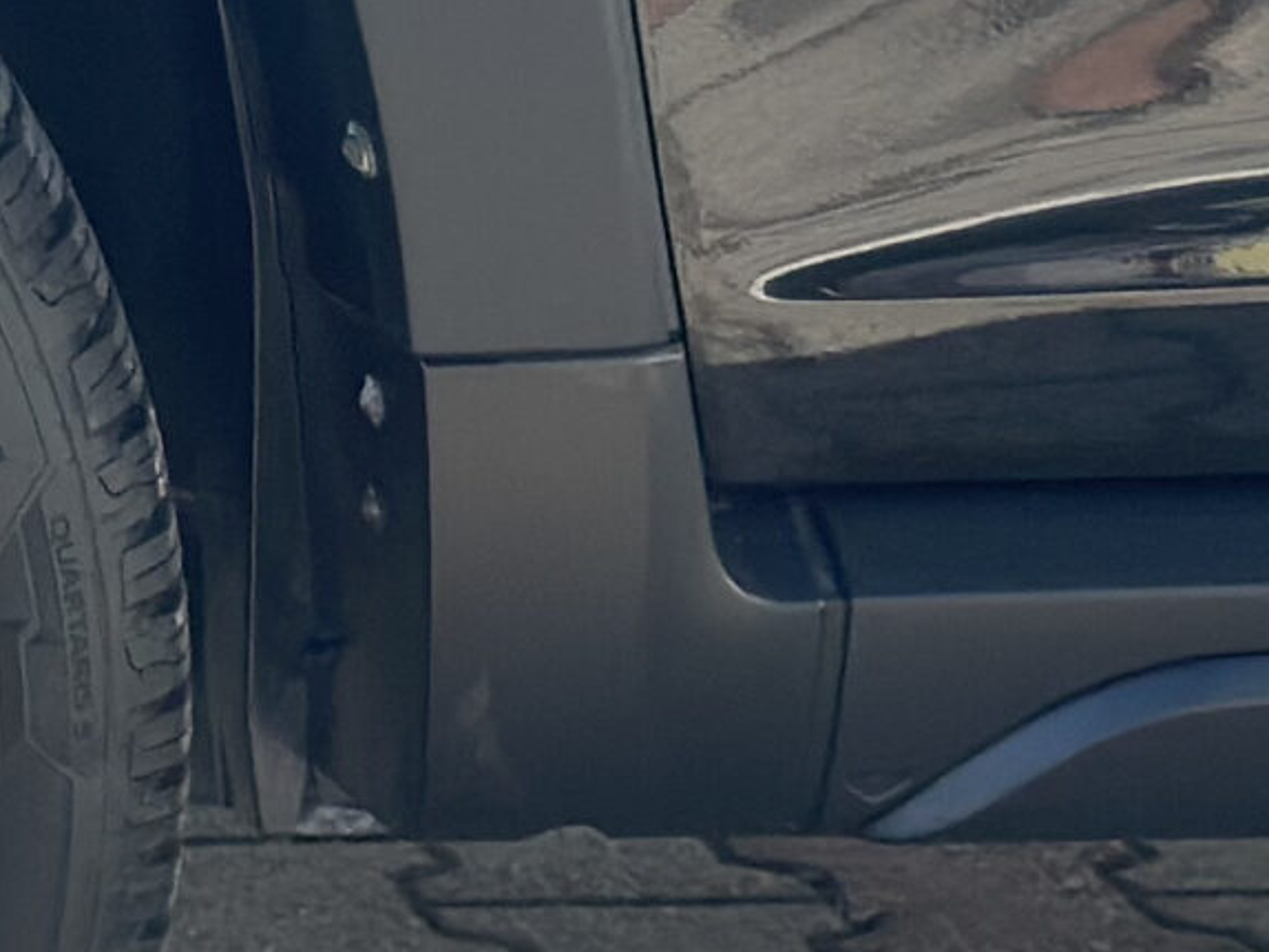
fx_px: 7848
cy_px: 475
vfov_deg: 6.9
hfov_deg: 8.7
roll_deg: -0.8
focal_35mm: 214
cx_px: -1331
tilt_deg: -12.7
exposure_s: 1/1541
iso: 80
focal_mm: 6.86
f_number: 1.78
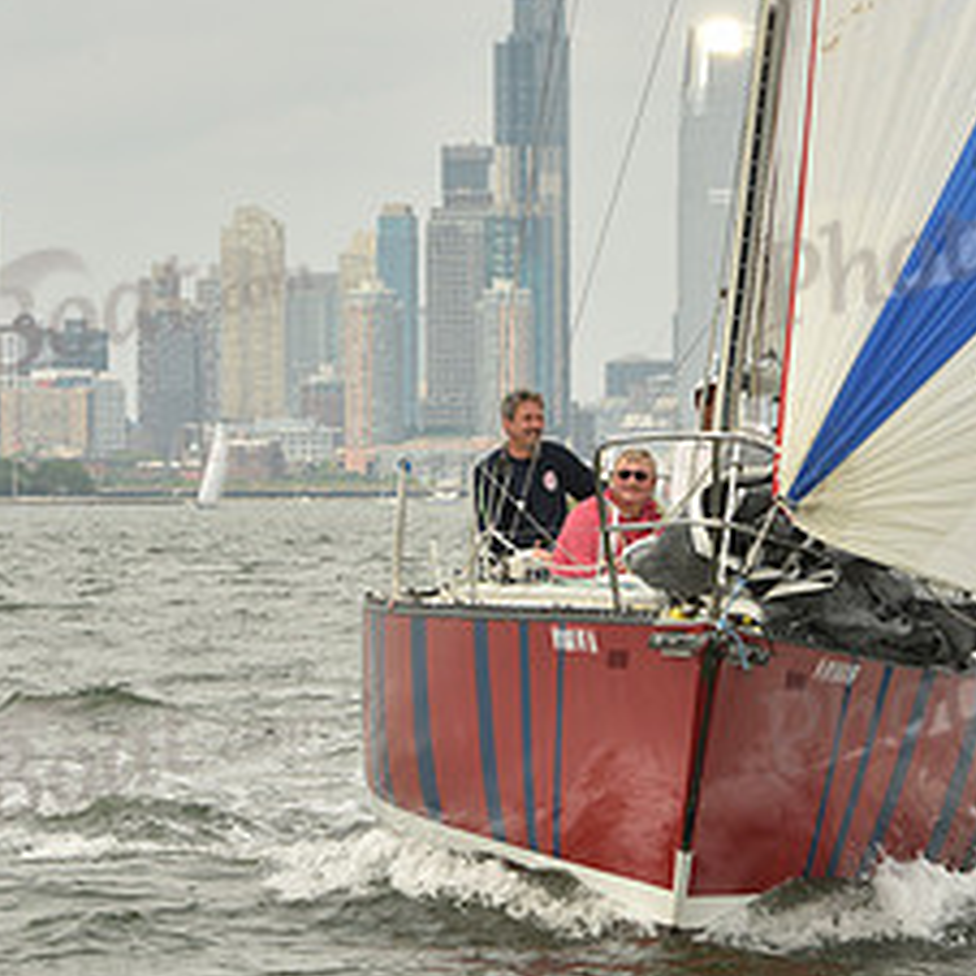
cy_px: 503
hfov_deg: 6.7
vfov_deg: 6.7
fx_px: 8358
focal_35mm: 262
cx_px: 540
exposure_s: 1/640
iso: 250
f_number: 10
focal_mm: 120
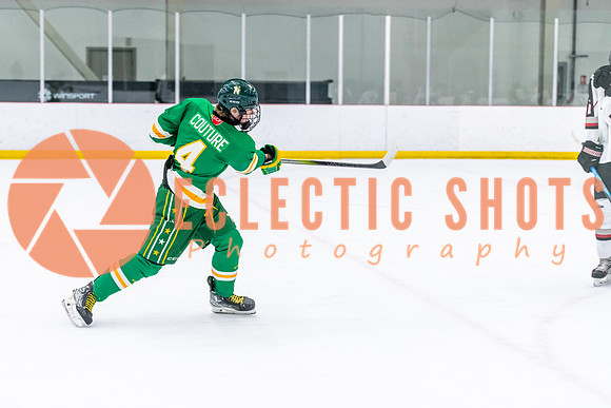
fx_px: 1380
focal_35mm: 81
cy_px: 204
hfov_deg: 24.9
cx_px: 256
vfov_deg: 16.8
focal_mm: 70
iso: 4000
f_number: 2.8
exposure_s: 1/800
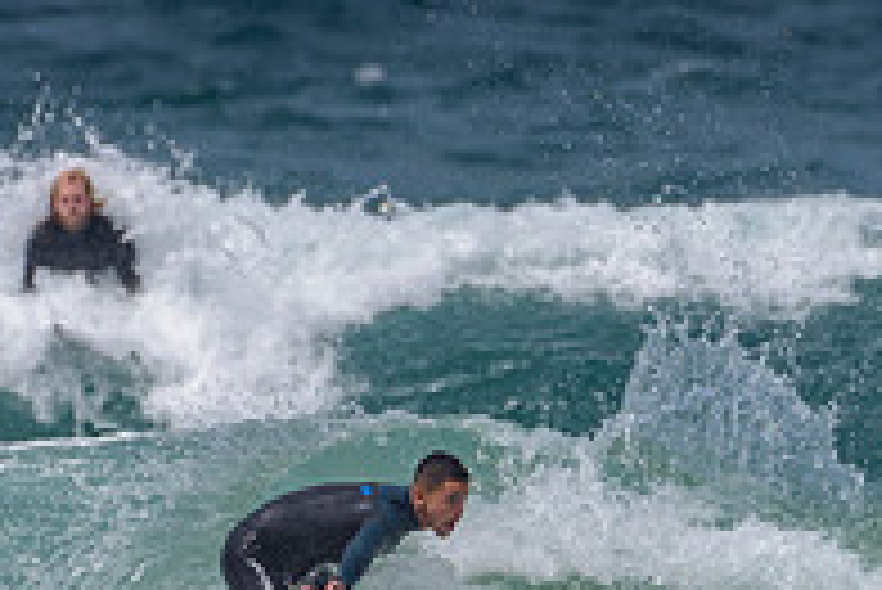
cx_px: 602
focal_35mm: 1813
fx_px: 44450
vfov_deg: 0.8
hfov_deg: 1.1
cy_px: 566
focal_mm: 500
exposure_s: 1/2000
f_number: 5.6
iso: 64
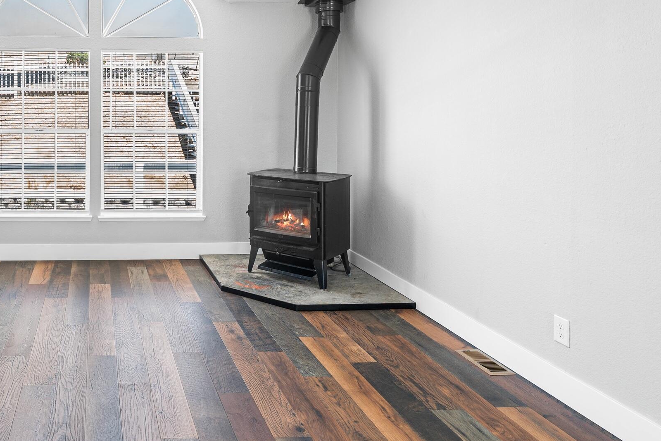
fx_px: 551
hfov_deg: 56.6
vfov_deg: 42.7
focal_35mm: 30
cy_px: 131
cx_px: 115
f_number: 4.5
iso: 125
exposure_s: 1/13
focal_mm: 16
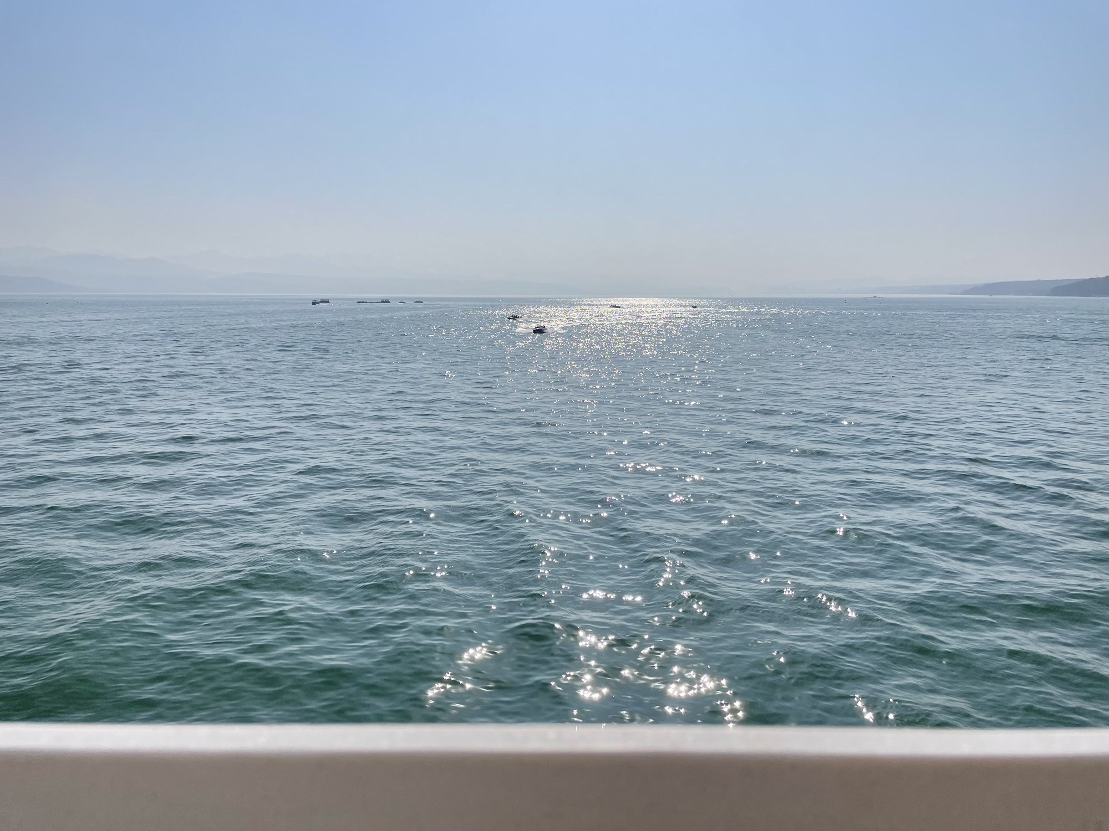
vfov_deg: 53.1
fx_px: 833
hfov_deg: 67.3
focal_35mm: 26
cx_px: 554
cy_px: 416
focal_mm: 4.2
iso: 32
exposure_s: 1/10753
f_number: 1.6
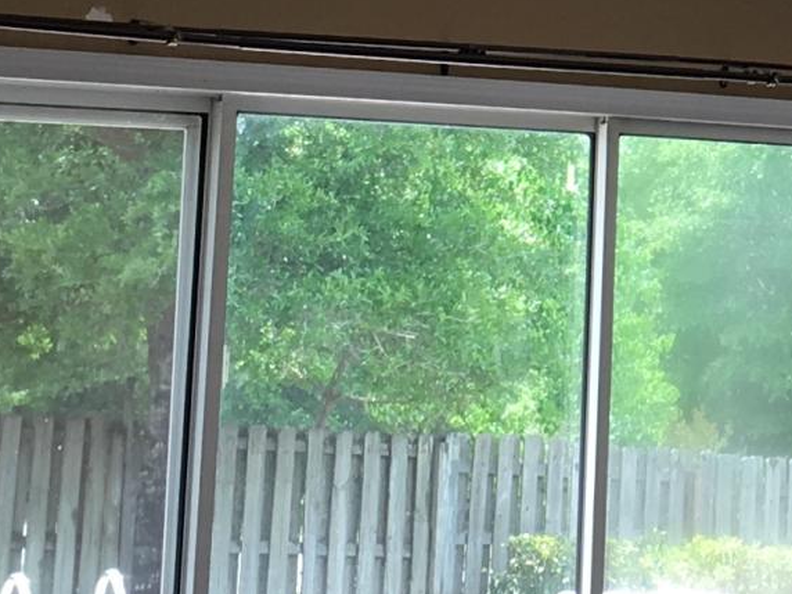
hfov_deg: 12.6
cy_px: -291
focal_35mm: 152
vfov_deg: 9.5
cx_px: 1029
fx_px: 3478
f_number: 2.2
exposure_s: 1/126
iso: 25
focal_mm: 4.15
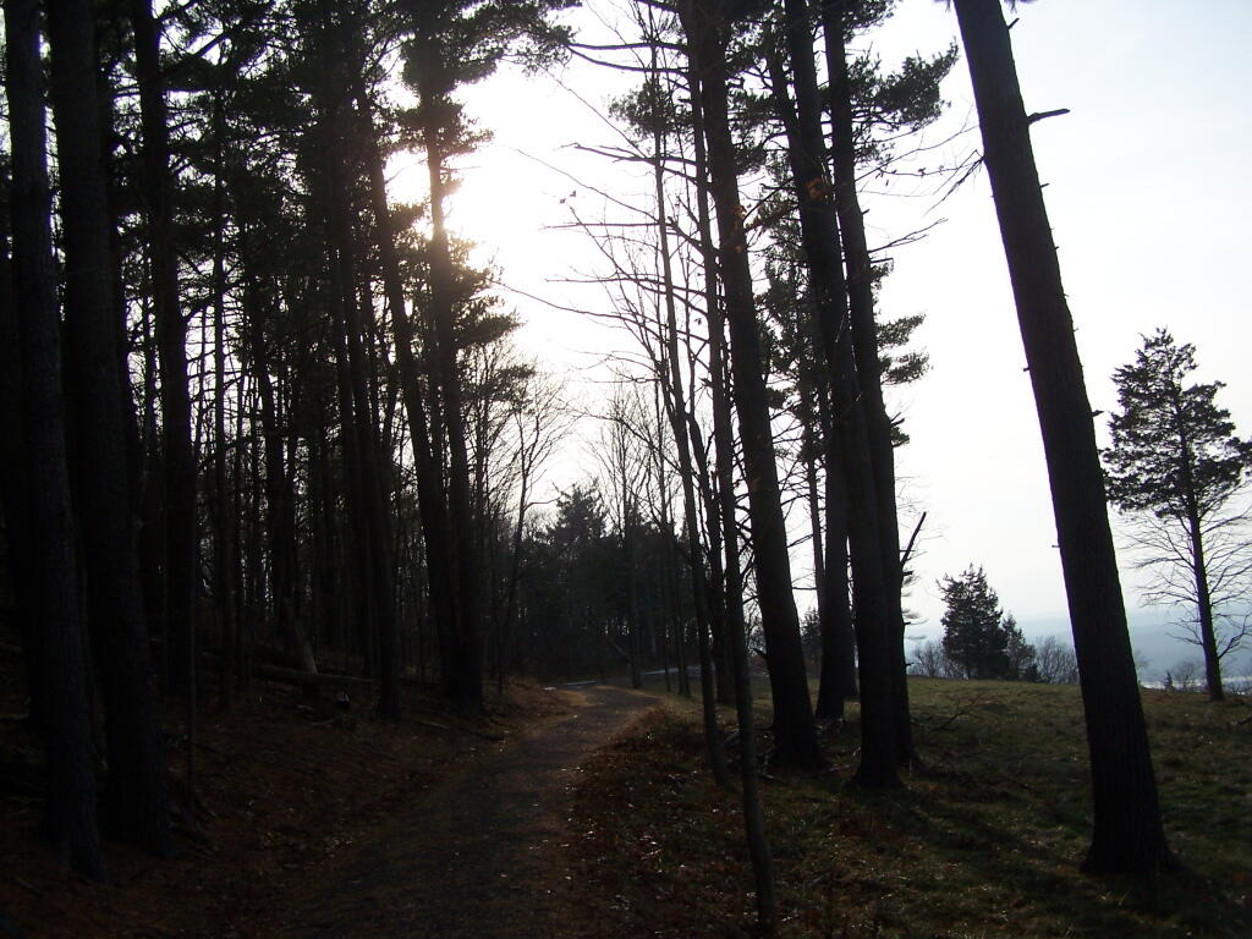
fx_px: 1374
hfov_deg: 49.0
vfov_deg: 37.7
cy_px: 470
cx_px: 626
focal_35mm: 38
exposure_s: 1/800
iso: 80
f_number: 4
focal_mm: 6.3
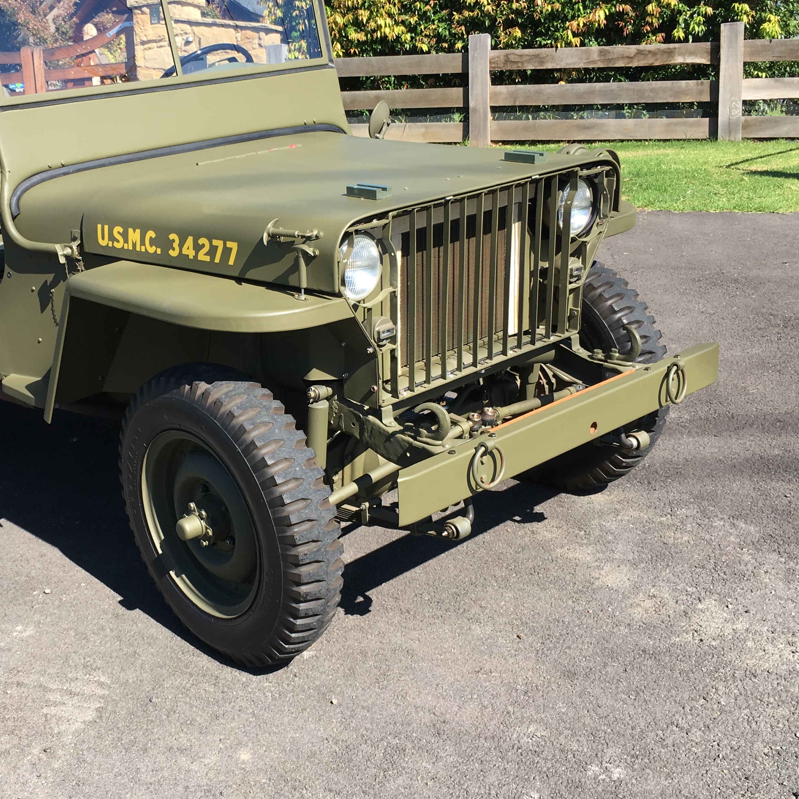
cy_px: 366
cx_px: 221
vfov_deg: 38.3
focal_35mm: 44
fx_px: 1149
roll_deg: +4.1
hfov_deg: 37.6
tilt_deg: -7.8
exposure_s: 1/646
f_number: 2.2
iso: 25
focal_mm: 4.15
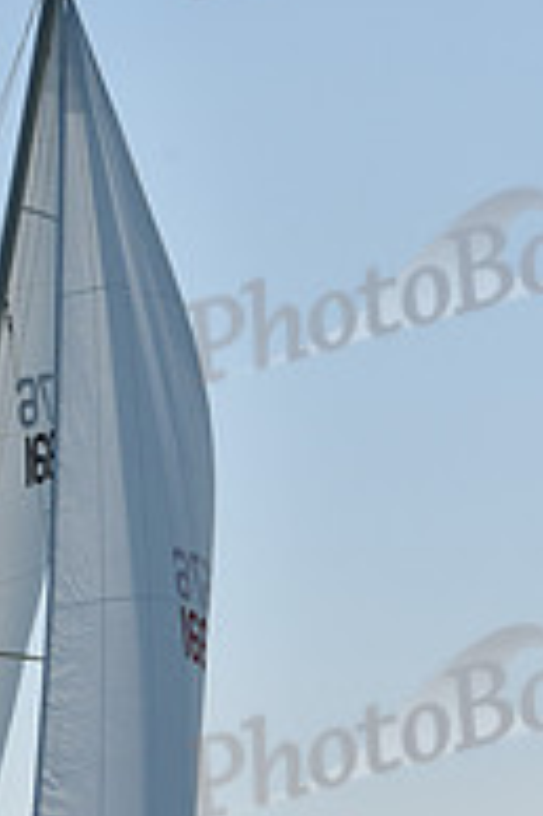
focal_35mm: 284
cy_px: 555
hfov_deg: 4.8
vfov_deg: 7.3
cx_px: -32
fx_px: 6436
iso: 250
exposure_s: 1/1250
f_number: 10
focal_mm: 95
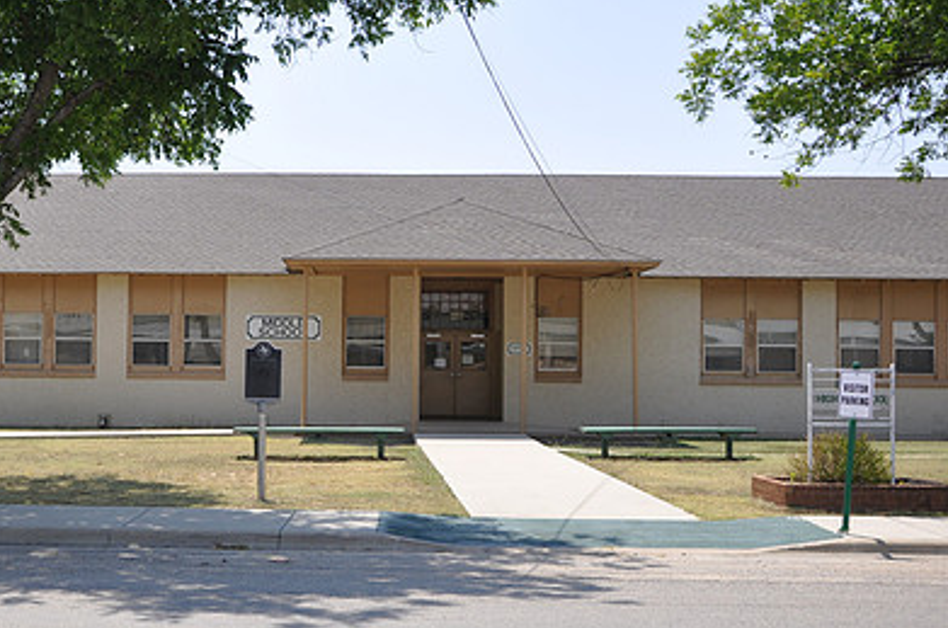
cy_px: 338
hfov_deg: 39.8
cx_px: 296
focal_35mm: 49
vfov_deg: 27.4
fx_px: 1288
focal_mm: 22
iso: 200
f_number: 7.1
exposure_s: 1/200
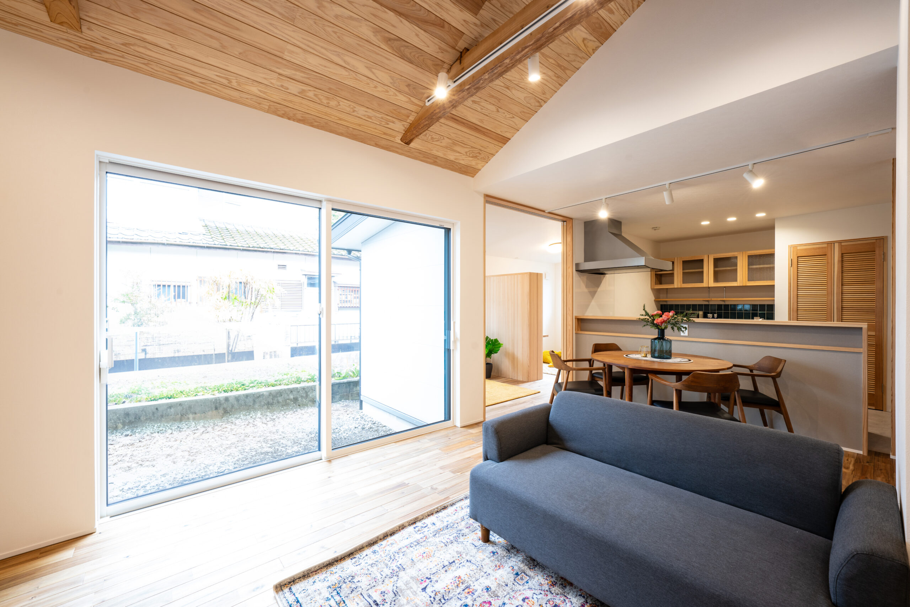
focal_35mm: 14
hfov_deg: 104.3
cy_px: 304
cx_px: 455
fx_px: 354
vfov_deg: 81.2
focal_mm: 14
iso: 80
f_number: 10
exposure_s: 1/1.67
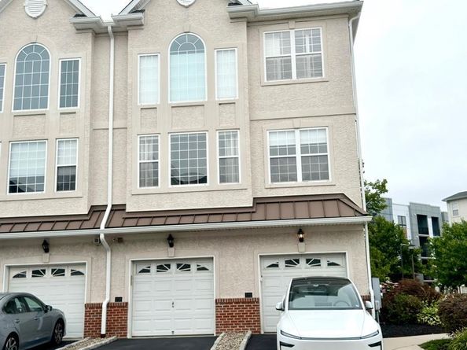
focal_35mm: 31
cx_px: 234
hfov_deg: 58.4
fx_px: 418
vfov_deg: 45.4
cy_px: 175
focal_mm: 6.76
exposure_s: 1/7299
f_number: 1.78
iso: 64
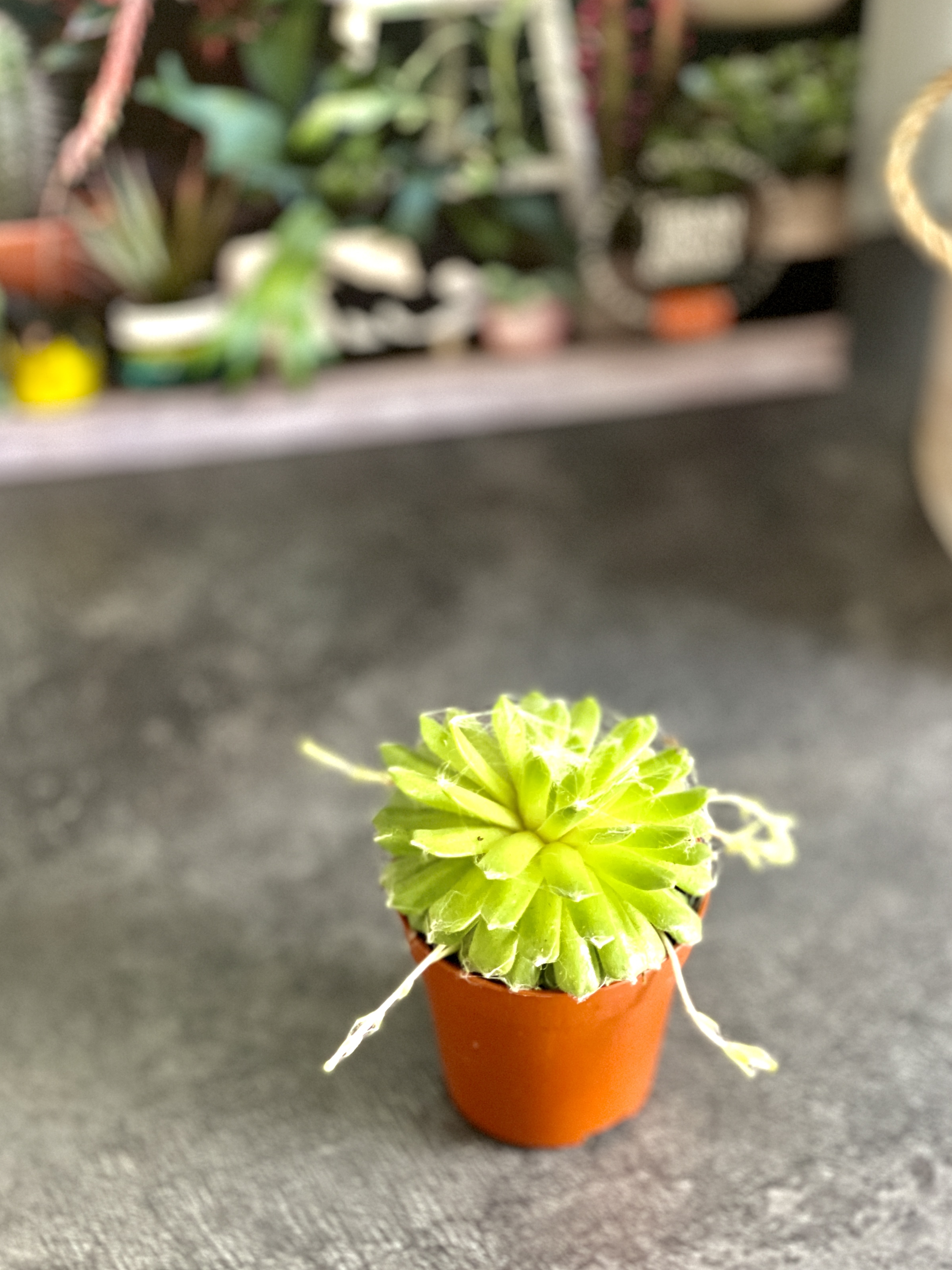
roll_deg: +0.0
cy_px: 756
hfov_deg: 18.2
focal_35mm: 81
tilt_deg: -44.7
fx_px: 2971
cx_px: 499
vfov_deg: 24.1
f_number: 2.2
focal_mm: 7.5
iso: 400
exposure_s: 1/33
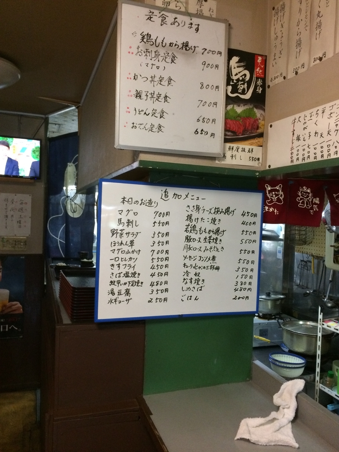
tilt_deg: -3.2
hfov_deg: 48.2
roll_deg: -0.9
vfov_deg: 61.7
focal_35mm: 29
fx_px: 379
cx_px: 170
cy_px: 226
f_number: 2.2
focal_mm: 4.15
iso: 250
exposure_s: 1/30
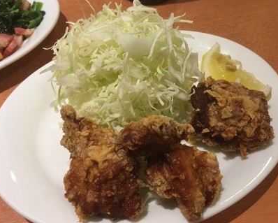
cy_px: 106
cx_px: 147
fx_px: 263
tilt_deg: -50.4
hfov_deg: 55.6
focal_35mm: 32
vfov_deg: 45.8
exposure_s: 1/33
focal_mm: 4.15
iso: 125
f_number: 2.2
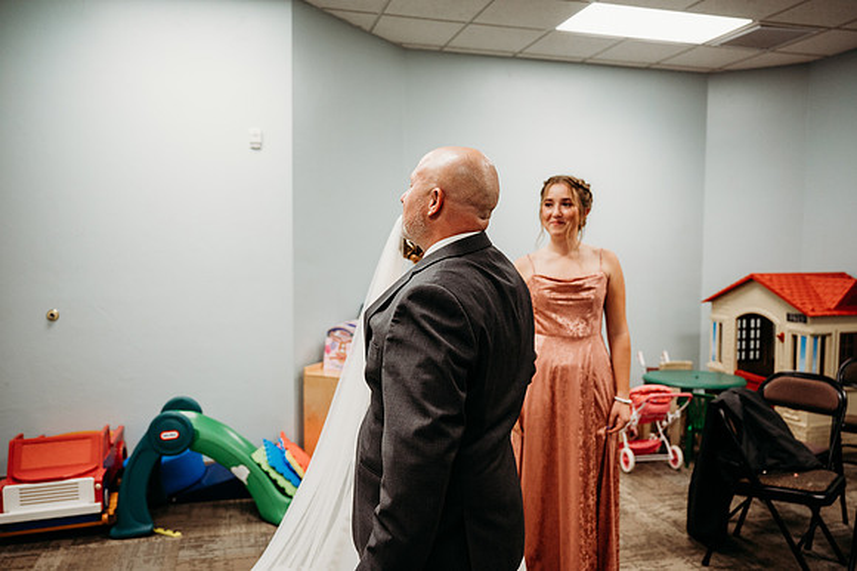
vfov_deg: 44.2
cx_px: 428
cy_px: 286
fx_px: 702
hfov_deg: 62.8
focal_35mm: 30
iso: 2000
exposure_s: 1/320
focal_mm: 29.5
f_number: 3.2
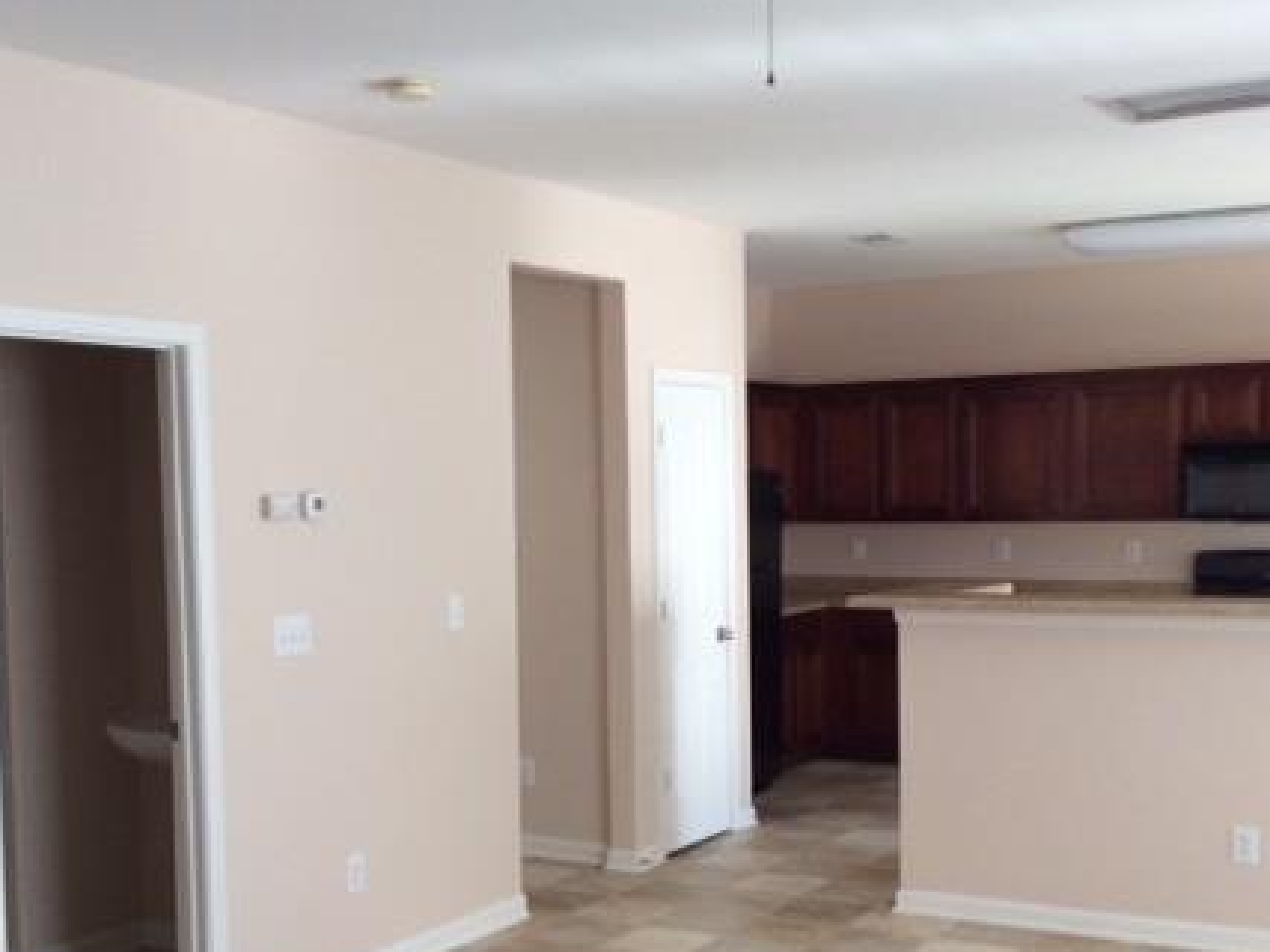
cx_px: 607
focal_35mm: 48
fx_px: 1761
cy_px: 607
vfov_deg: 30.1
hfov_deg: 39.7
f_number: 2.4
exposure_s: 1/120
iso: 50
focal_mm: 3.3
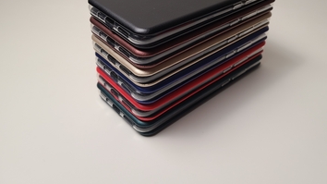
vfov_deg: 36.1
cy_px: 53
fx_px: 277
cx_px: 183
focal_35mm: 32
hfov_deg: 60.8
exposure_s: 1/50
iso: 50
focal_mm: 5.4
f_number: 1.8
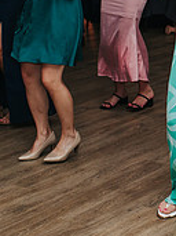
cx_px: 226
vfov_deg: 15.2
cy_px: 59
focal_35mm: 129
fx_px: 876
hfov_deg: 11.2
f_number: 3.2
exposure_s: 1/200
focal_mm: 35
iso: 800
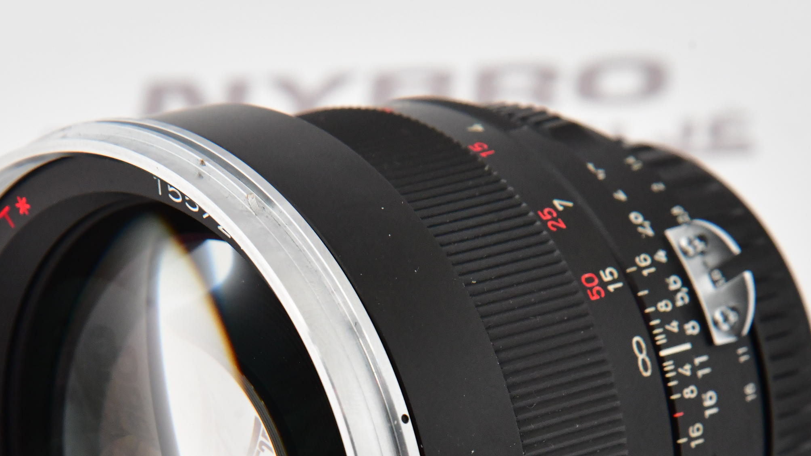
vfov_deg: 4.7
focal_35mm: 258
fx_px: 5548
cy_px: 533
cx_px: 349
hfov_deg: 8.4
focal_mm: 120
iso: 2500
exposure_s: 1/200
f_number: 11
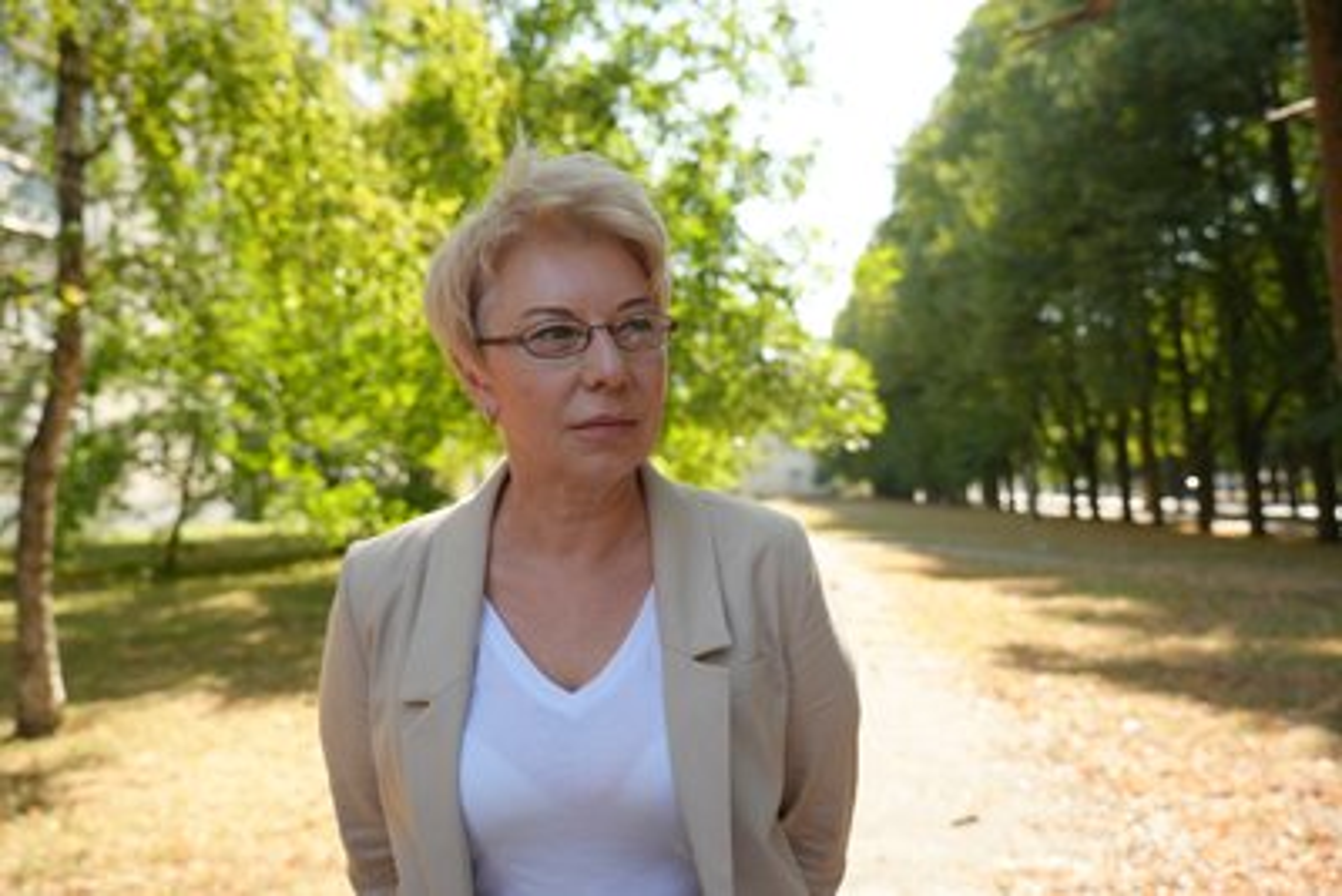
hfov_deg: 54.4
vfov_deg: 37.9
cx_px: 671
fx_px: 1305
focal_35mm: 35
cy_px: 448
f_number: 4
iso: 250
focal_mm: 35
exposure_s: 1/160
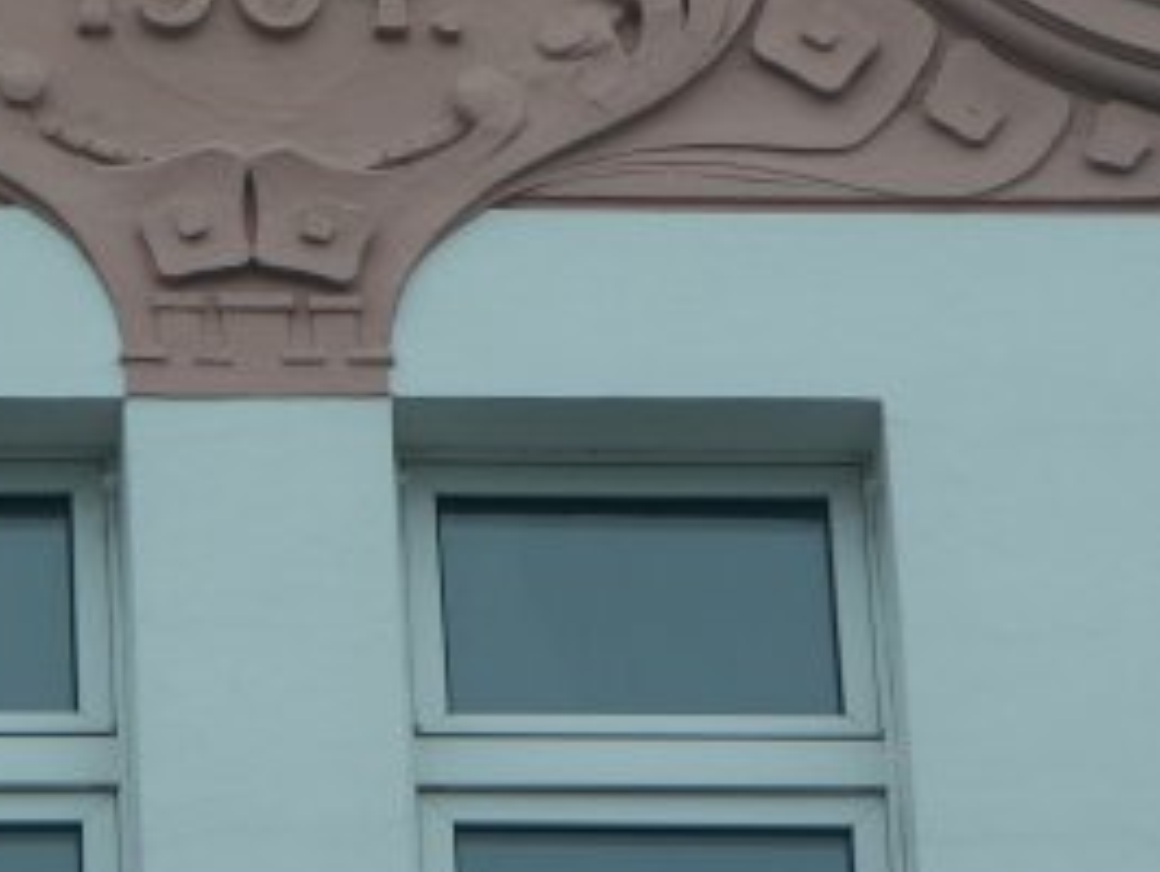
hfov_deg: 4.3
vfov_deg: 3.2
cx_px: 283
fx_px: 15395
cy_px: -109
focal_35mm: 459
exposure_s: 1/250
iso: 100
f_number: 4
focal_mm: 48.46
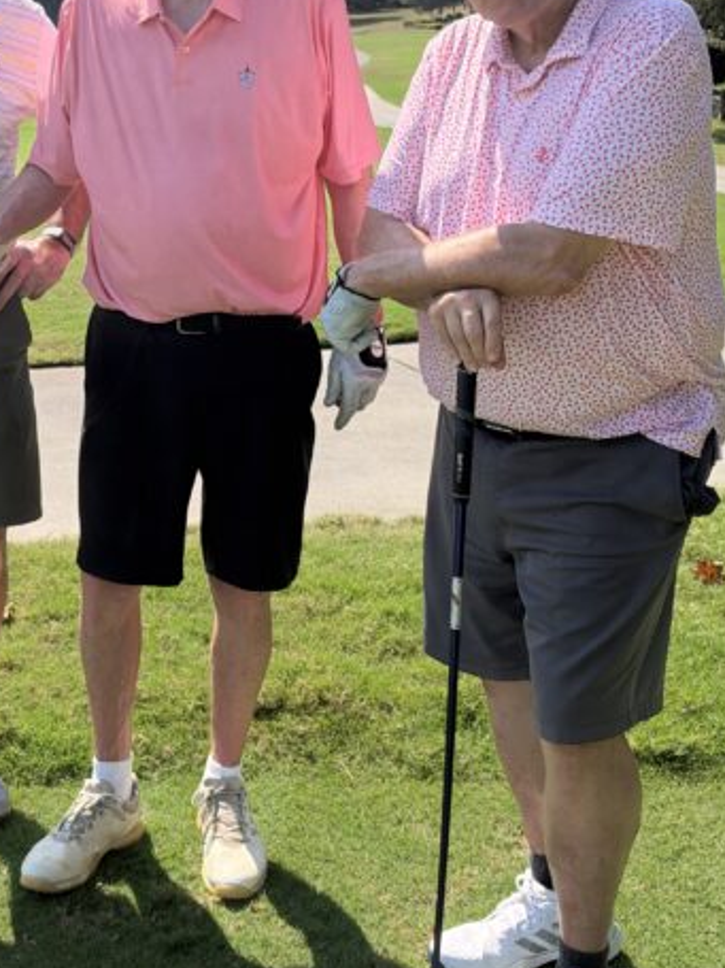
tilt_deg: -11.9
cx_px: 138
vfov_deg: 35.3
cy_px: 347
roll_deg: -0.2
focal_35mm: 54
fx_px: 1509
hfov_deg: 26.5
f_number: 1.8
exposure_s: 1/4098
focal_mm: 6.93
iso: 64
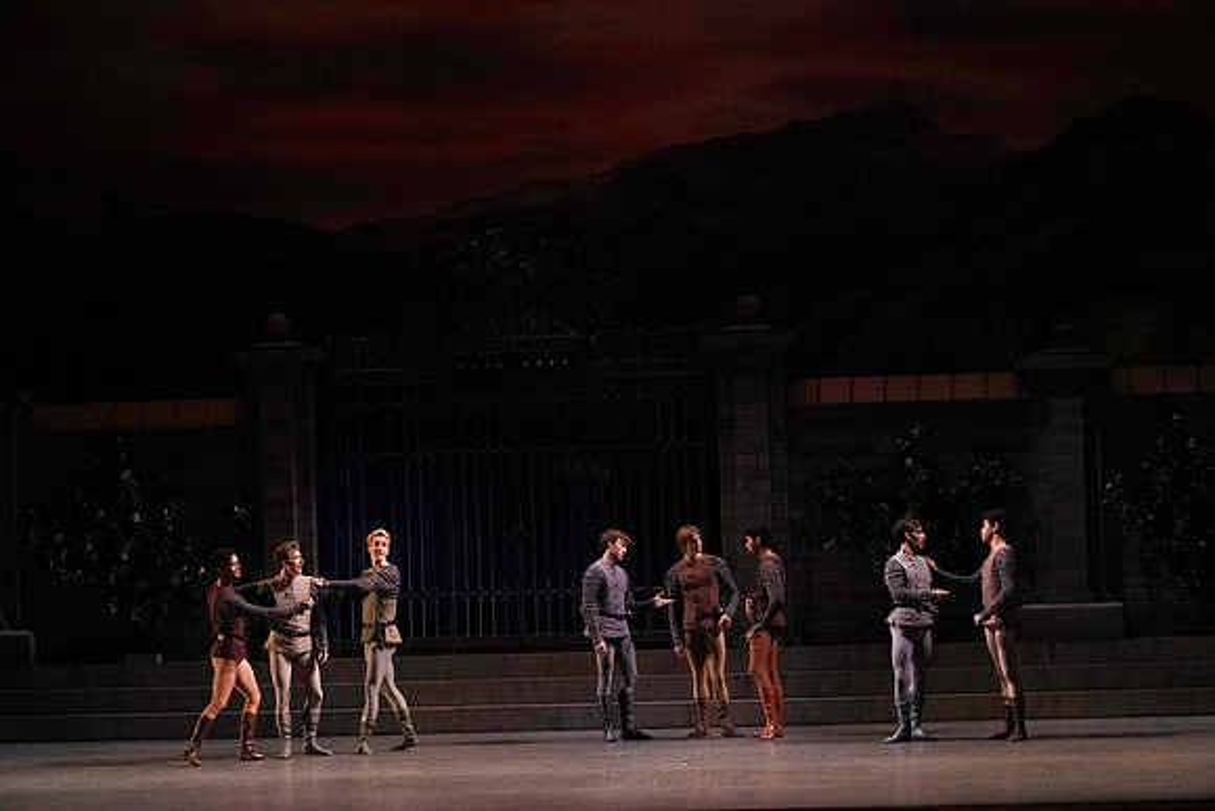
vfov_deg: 14.0
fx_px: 3308
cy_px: 406
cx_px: 608
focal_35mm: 98
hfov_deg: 20.8
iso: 20000
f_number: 10
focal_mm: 98
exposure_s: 1/400
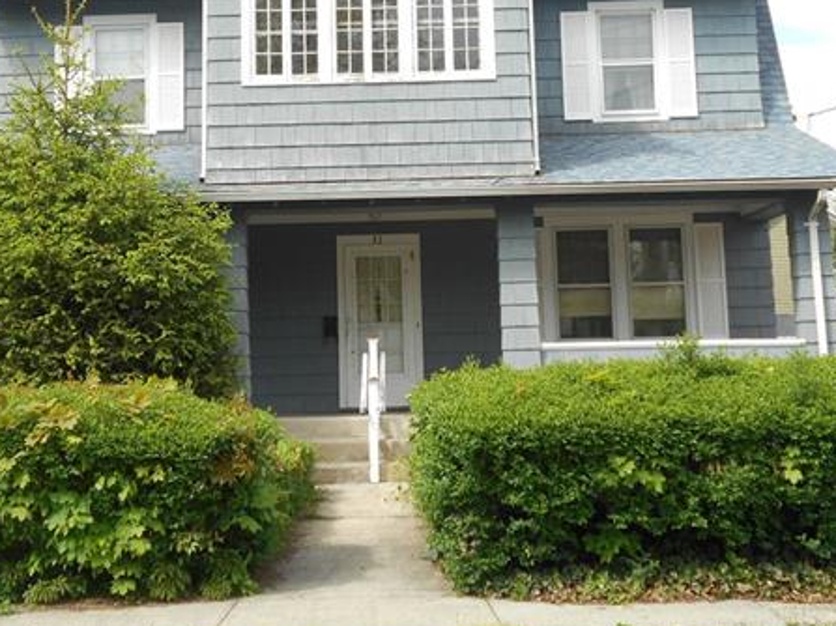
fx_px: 1280
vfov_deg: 27.3
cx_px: 367
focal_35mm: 53
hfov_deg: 36.1
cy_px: 202
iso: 80
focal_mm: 6.7
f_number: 3.9
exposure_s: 1/250
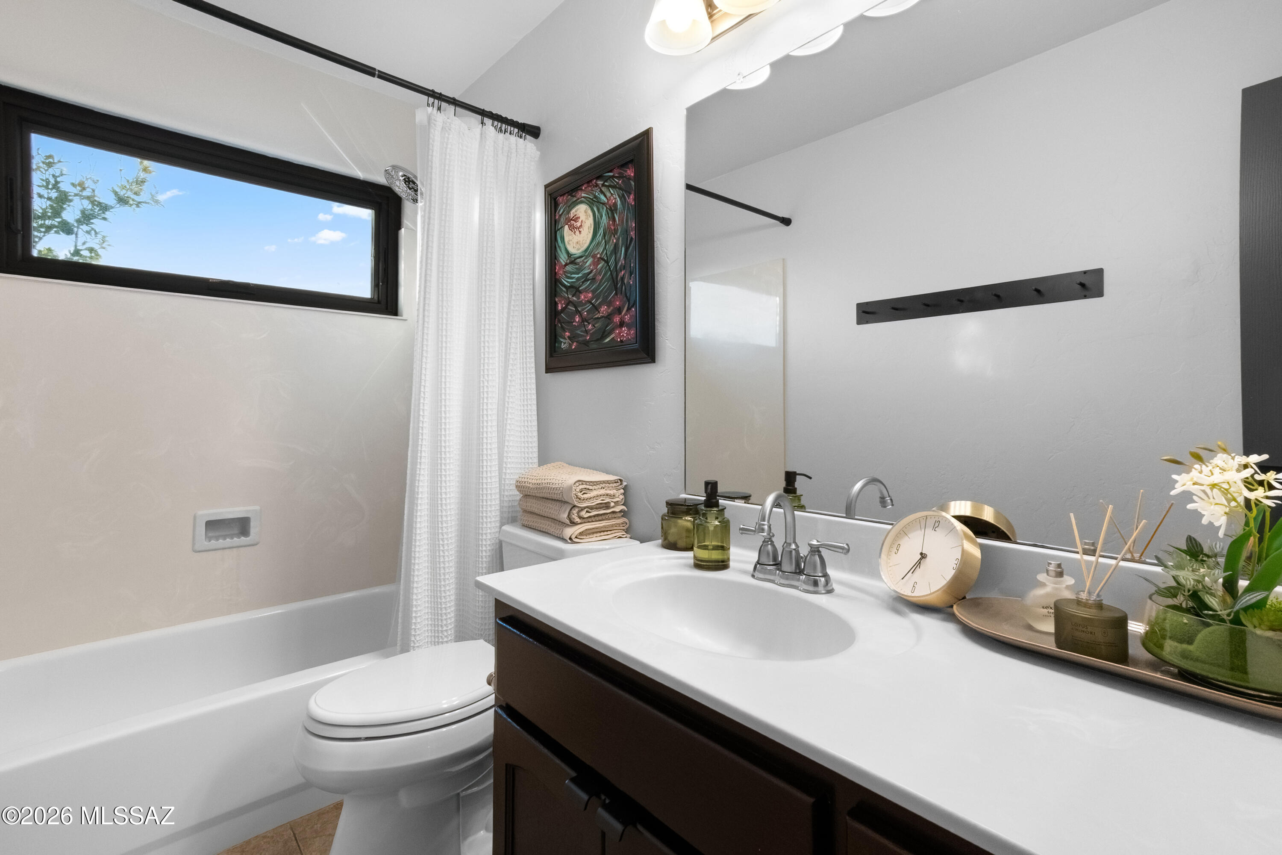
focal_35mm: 15
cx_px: 641
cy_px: 428
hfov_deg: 100.4
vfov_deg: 77.3
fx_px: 534
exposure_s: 1/25
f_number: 13
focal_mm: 10
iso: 1600
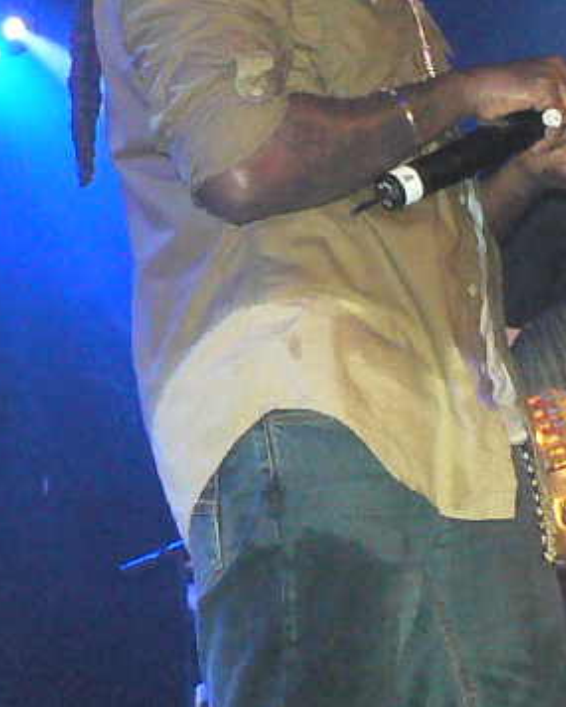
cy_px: 419
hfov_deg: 15.3
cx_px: 714
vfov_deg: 19.9
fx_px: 2009
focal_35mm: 96
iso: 400
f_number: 2.8
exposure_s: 1/60
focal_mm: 6
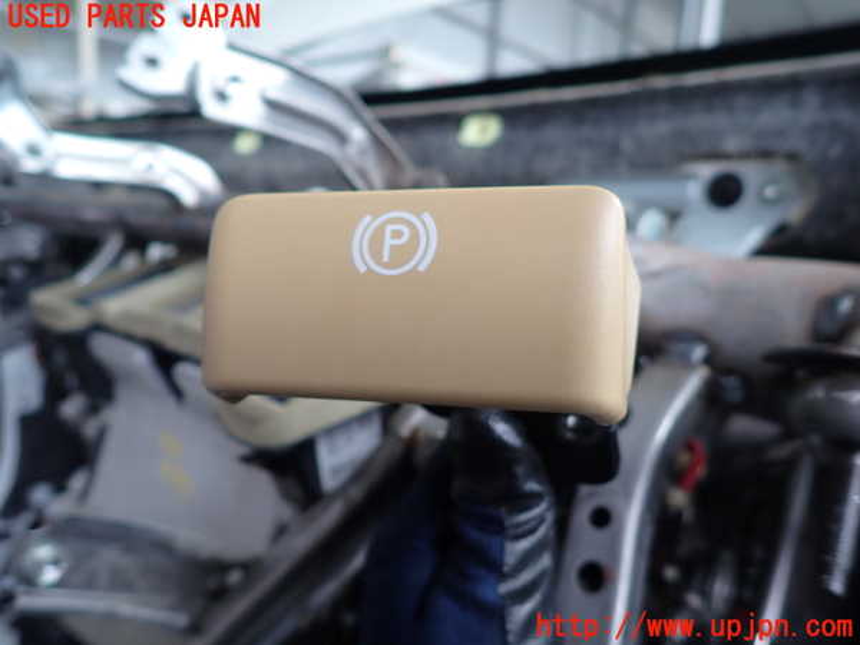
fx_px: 621
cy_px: 322
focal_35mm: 25
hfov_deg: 69.4
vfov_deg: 54.9
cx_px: 430
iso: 100
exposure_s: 1/60
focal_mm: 4.5
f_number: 2
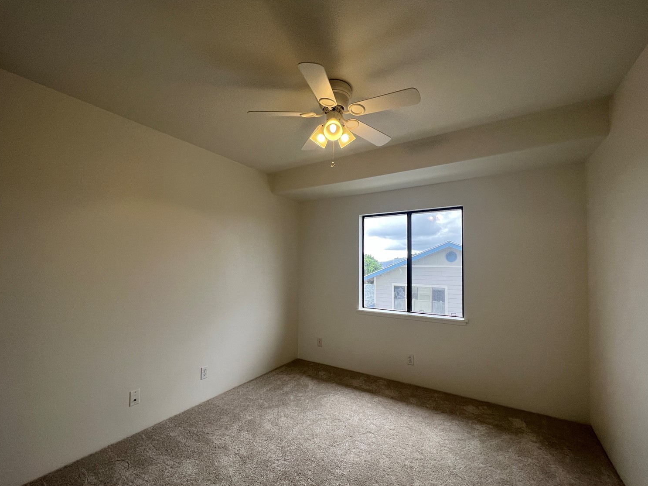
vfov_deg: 85.6
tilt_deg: +1.5
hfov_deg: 102.1
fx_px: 262
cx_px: 324
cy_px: 257
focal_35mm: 14
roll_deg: +0.0
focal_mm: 1.57
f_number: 1.8
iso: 50
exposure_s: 1/120
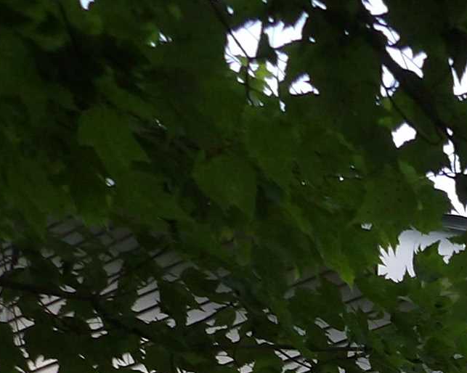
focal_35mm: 112
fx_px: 1548
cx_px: 617
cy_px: 789
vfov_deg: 12.0
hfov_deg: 16.2
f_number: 3.2
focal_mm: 4.3
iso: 100
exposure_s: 1/235
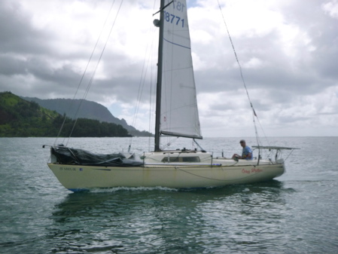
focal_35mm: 41
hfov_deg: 45.8
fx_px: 400
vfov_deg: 35.2
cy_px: 127
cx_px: 169
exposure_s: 1/1000
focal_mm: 7.3
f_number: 4.6
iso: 160
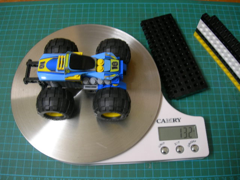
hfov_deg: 49.0
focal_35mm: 38
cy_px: 90
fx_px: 263
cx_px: 120
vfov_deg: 37.7
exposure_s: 1/4.9
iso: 50
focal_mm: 7.8
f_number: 2.8
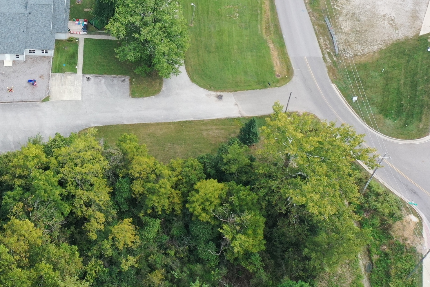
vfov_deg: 22.6
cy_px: 11
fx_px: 693
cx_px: 78
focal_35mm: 58
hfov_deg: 33.4
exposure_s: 1/1600
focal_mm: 10.26
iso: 400
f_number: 3.2
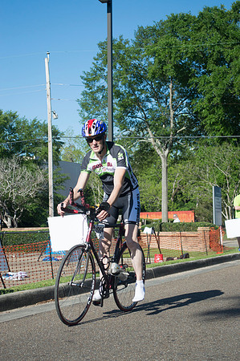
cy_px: 180
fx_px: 692
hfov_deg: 19.7
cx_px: 120
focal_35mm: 69
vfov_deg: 29.3
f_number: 5.6
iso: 400
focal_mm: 46
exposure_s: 1/1600
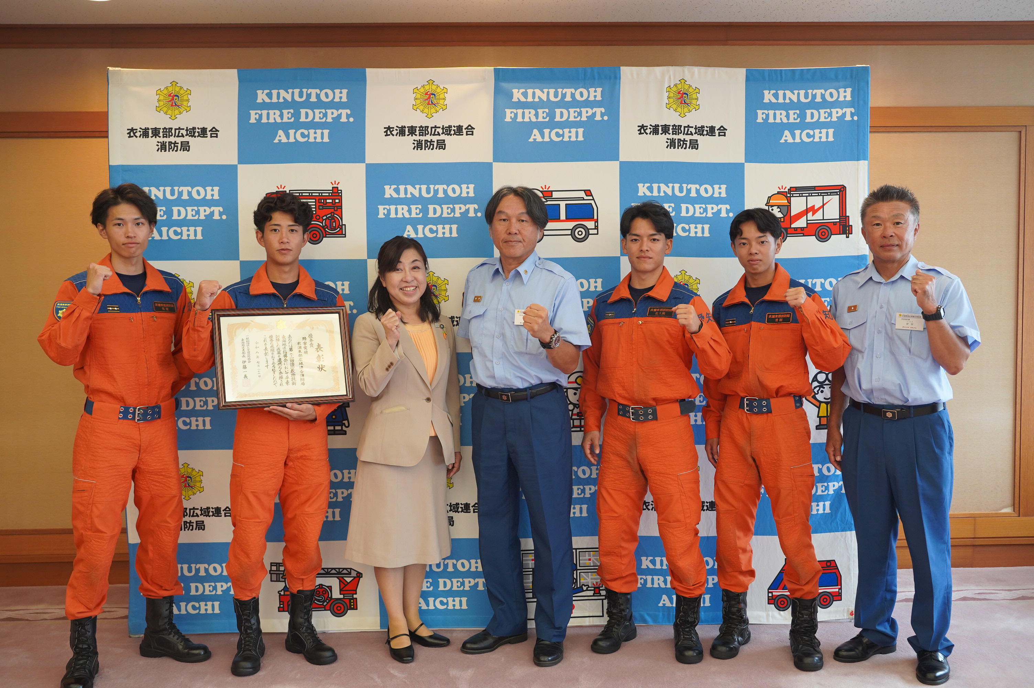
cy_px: 344
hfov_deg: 53.2
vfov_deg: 36.8
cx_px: 517
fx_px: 1033
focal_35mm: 36
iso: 1600
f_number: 4
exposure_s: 1/160
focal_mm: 36
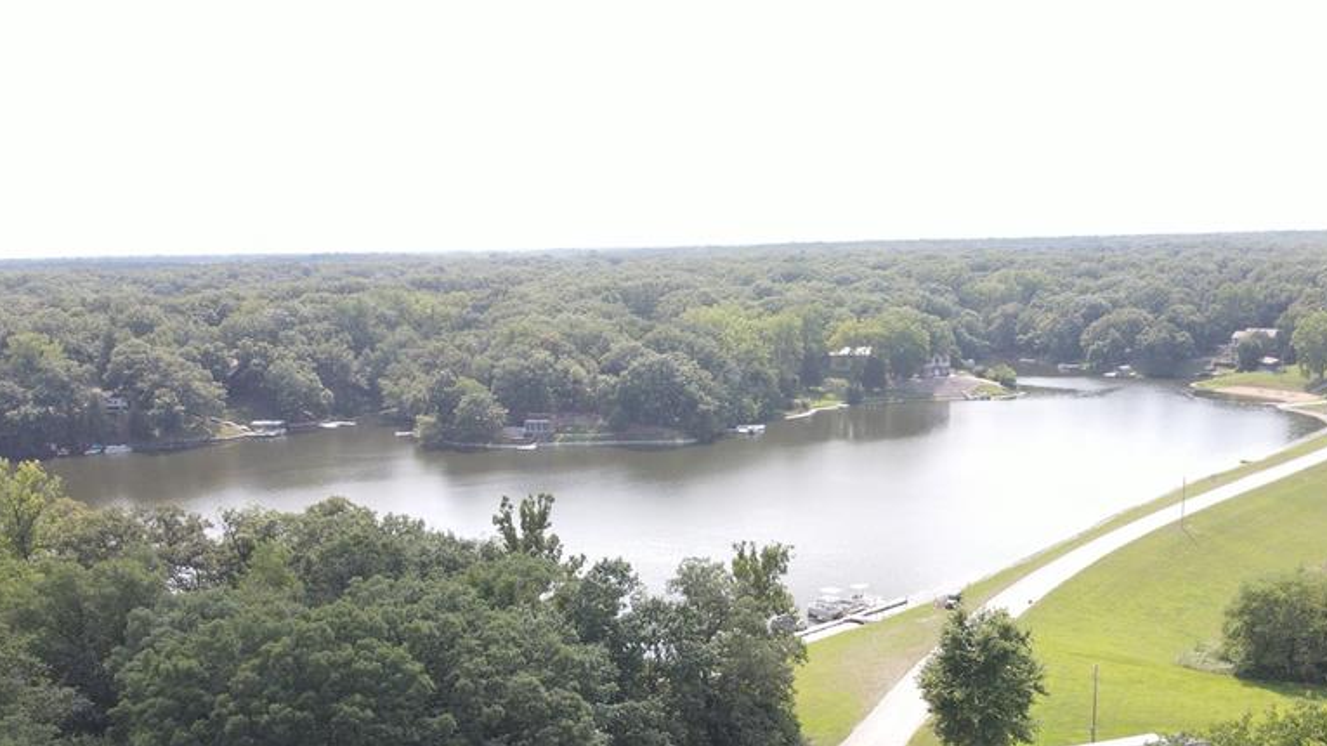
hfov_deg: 55.8
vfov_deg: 32.1
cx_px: 850
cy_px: 664
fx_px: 1231
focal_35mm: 35
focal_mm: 4.5
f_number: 2.8
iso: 200
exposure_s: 1/640
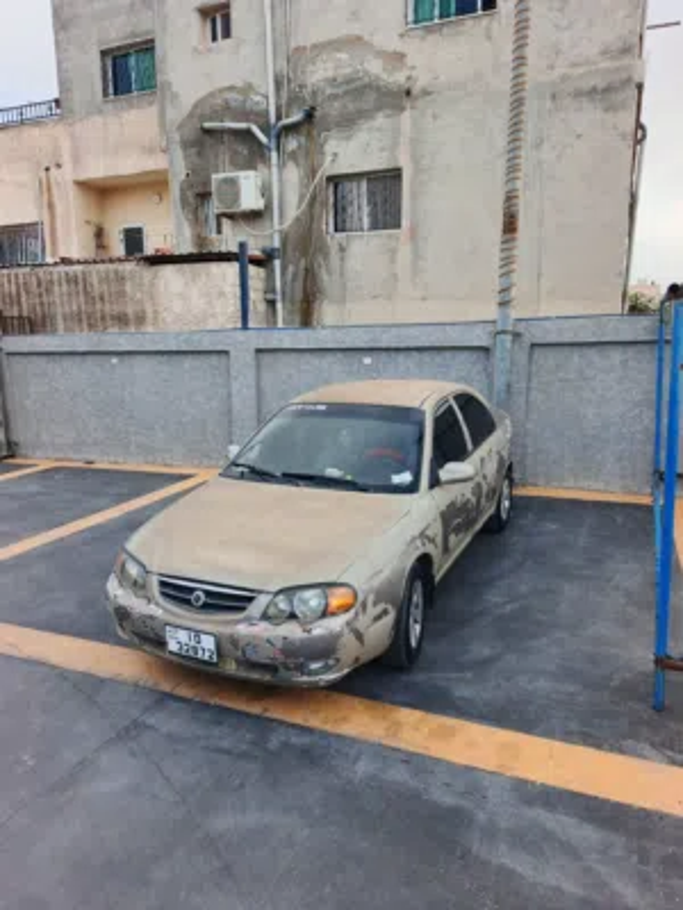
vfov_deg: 73.9
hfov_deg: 58.9
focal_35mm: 23
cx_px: 342
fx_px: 605
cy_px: 455
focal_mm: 5.89
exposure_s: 1/37.6
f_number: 1.8
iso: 50
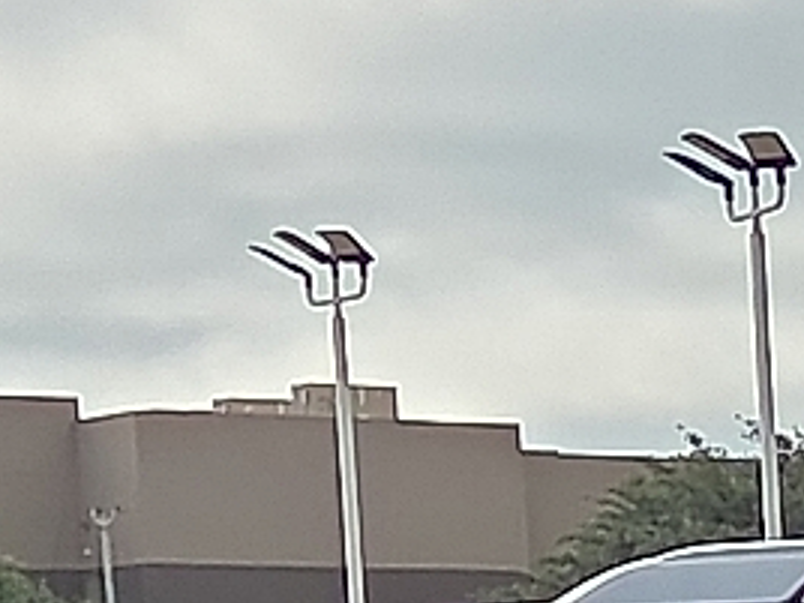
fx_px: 5412
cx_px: 2355
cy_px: 1467
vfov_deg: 6.1
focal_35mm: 233
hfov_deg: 7.5
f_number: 1.8
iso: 25
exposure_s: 1/2500
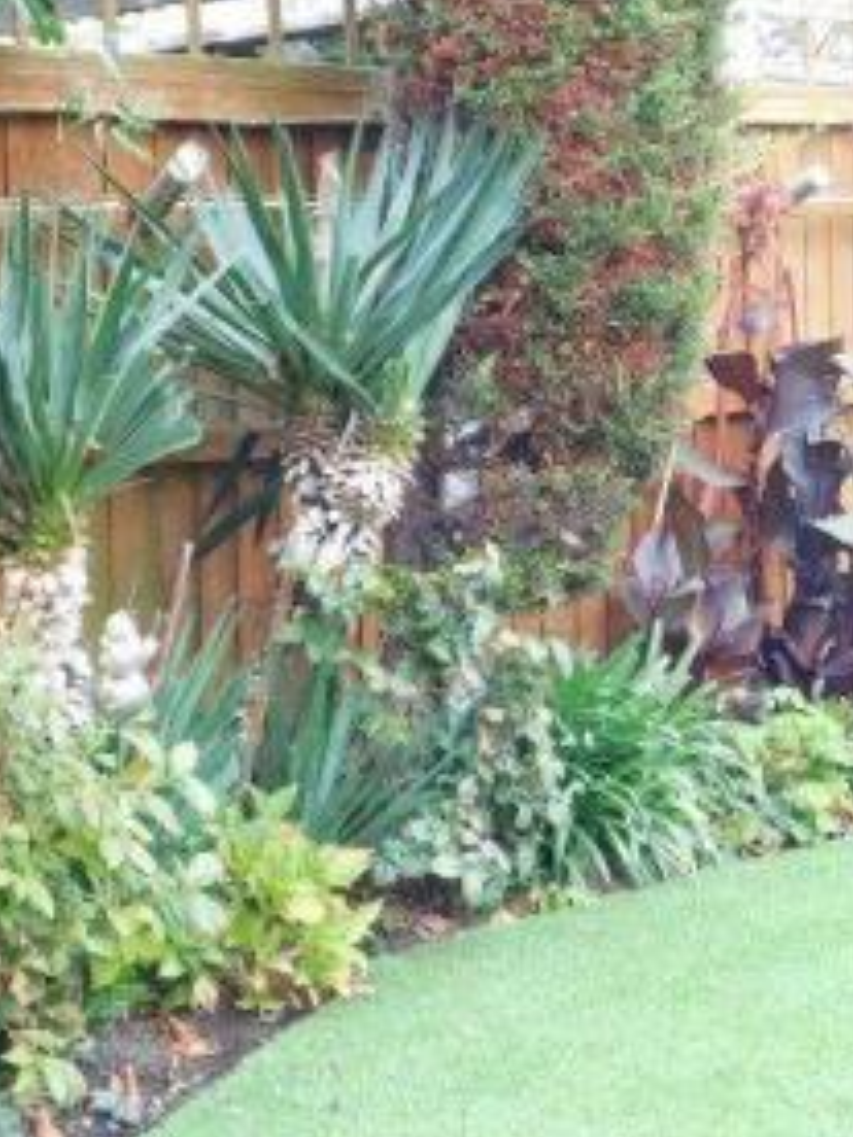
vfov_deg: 25.4
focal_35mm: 76
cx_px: 690
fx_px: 2497
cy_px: 328
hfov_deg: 19.2
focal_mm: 6.3
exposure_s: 1/30
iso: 220
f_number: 3.5
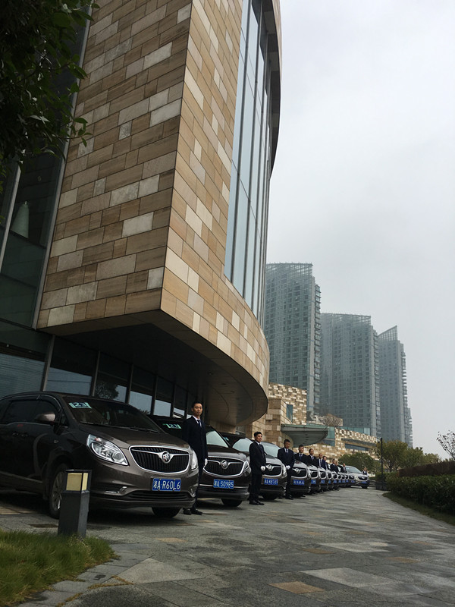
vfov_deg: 61.7
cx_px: 228
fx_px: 508
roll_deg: -4.3
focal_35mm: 29
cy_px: 304
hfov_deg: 48.2
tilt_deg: +18.1
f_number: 2.2
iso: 25
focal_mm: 4.15
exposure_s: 1/725
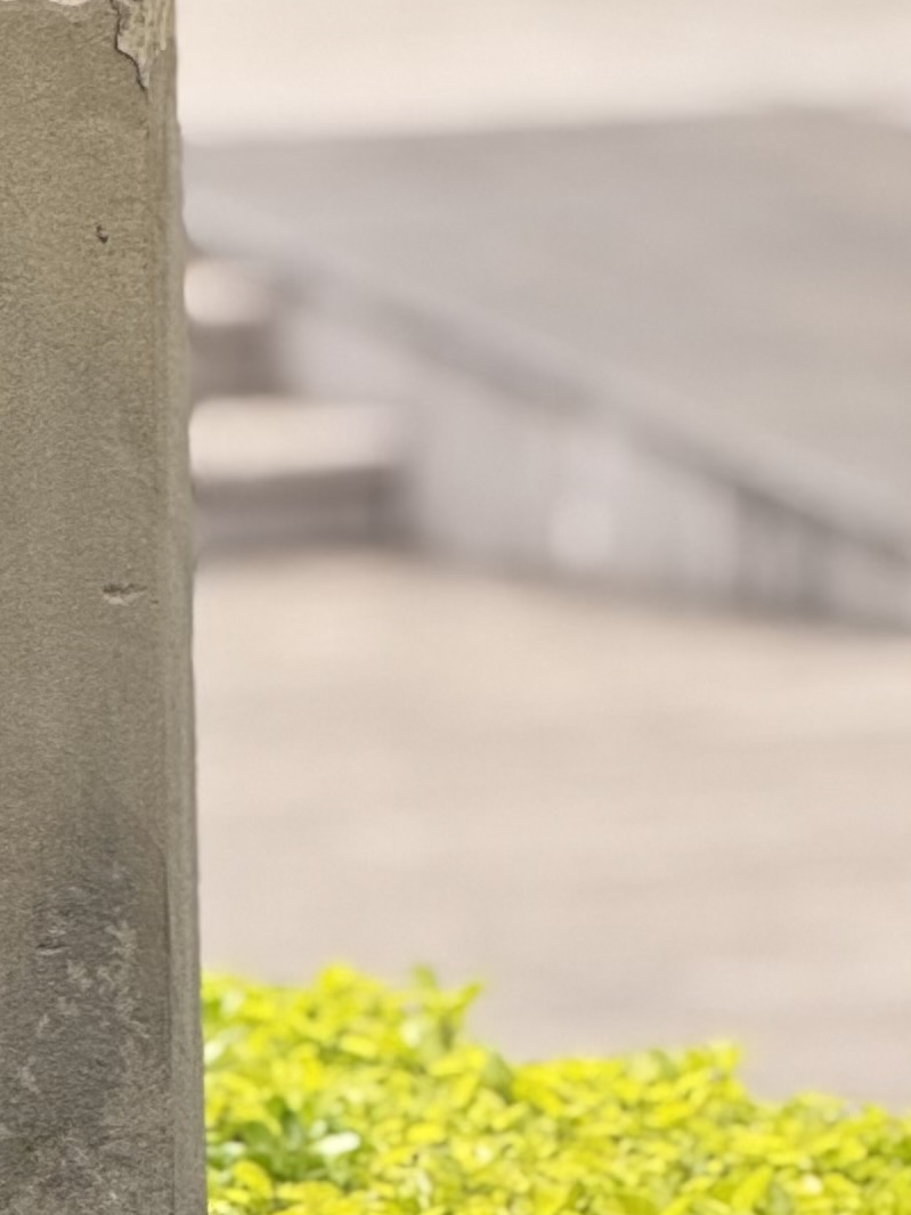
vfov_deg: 4.3
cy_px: -497
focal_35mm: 454
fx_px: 15937
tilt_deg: -3.0
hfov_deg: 3.3
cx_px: -400
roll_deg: +2.1
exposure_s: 1/99
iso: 64
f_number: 2.8
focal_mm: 15.66
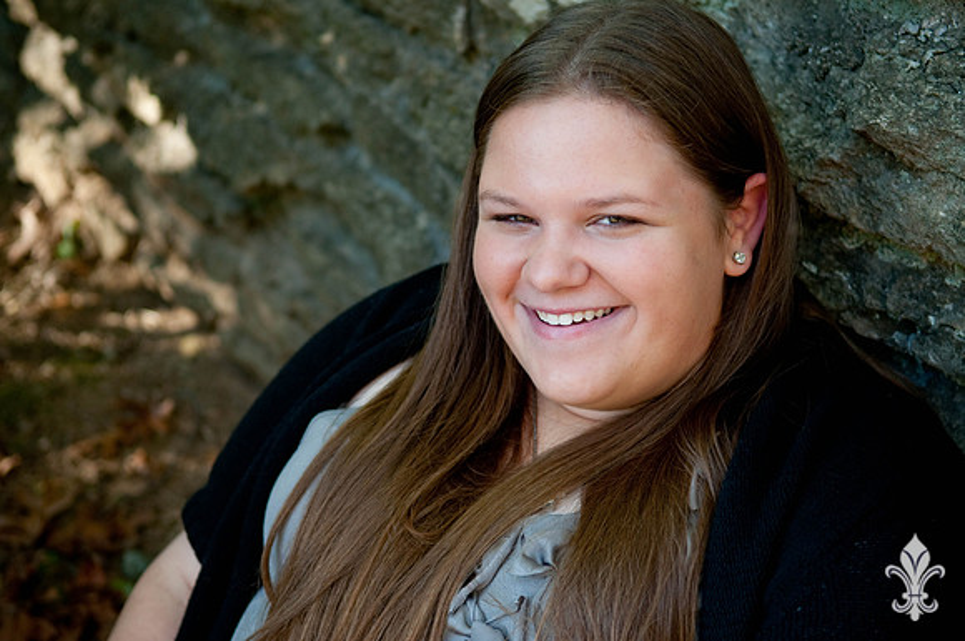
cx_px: 482
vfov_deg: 17.4
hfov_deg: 26.0
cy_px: 320
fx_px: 2088
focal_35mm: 78
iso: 200
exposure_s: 1/200
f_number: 2.8
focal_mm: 52
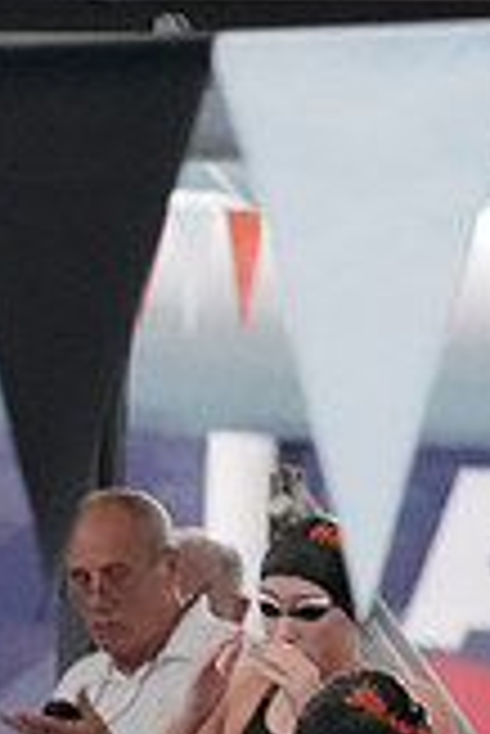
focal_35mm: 653
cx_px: -764
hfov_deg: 2.1
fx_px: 13303
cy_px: 844
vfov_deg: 3.2
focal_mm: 123
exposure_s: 1/1250
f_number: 4
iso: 6400
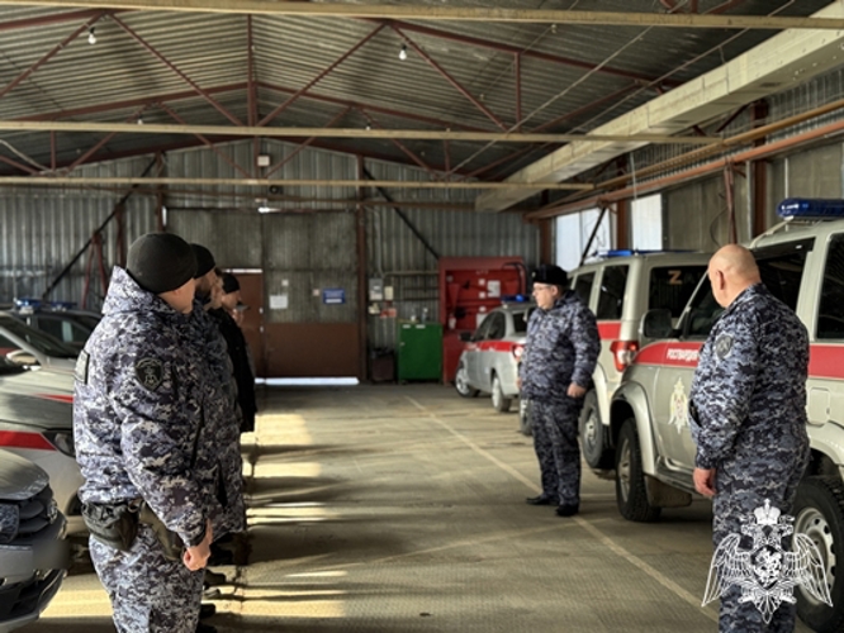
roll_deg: +0.5
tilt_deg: +0.3
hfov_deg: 39.6
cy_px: 316
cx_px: 422
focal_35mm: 48
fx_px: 1171
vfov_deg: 30.3
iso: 125
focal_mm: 6.76
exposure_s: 1/185
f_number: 1.78
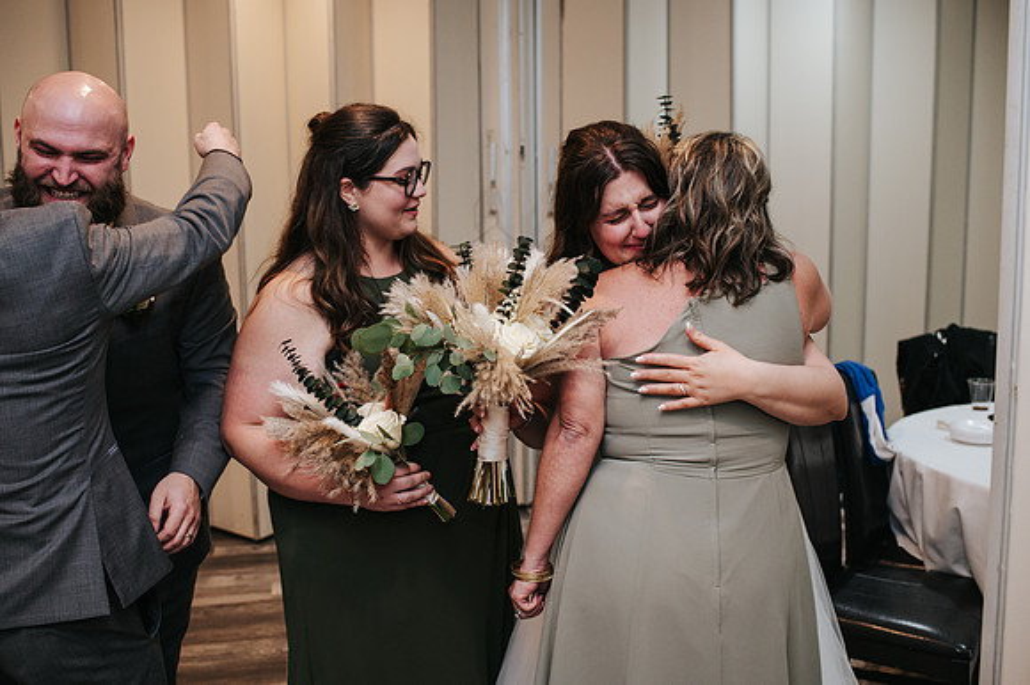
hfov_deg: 54.5
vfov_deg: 37.8
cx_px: 515
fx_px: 1001
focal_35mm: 35
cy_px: 342
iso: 800
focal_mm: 35
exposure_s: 1/200
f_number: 3.2
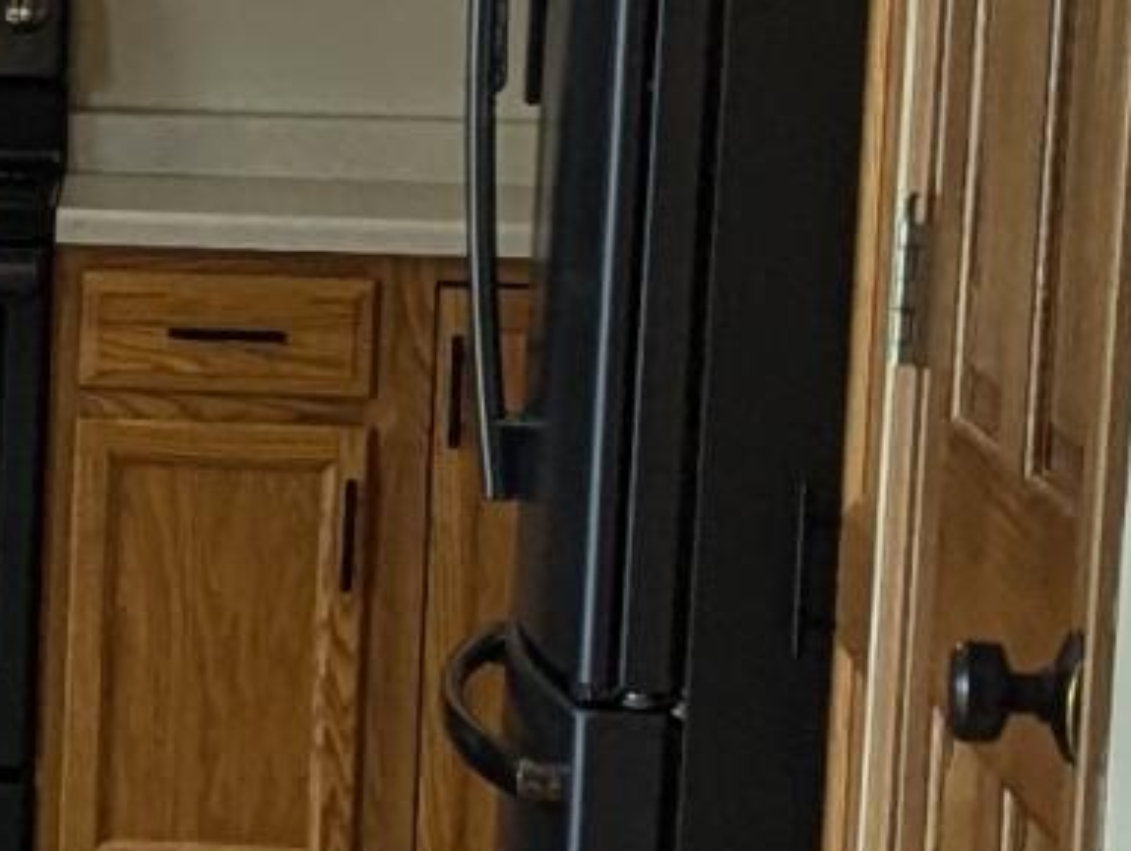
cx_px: -1279
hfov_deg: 9.7
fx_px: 6148
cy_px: 496
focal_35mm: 188
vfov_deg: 7.9
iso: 56
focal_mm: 6.81
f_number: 1.85
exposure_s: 1/120
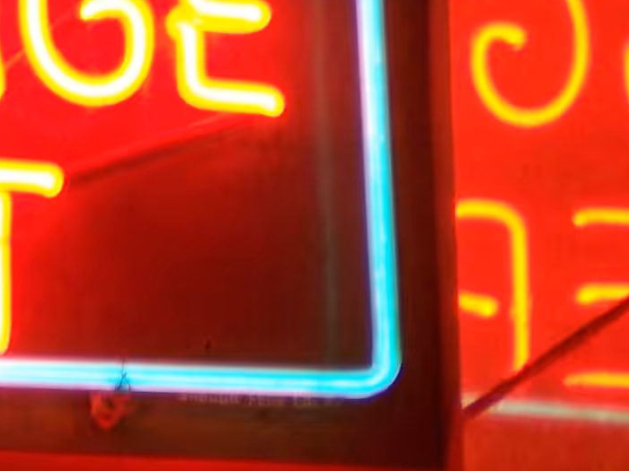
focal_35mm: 486
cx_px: -382
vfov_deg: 3.1
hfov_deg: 4.1
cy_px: 239
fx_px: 8831
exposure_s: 1/20
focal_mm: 22
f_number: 4.8
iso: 140
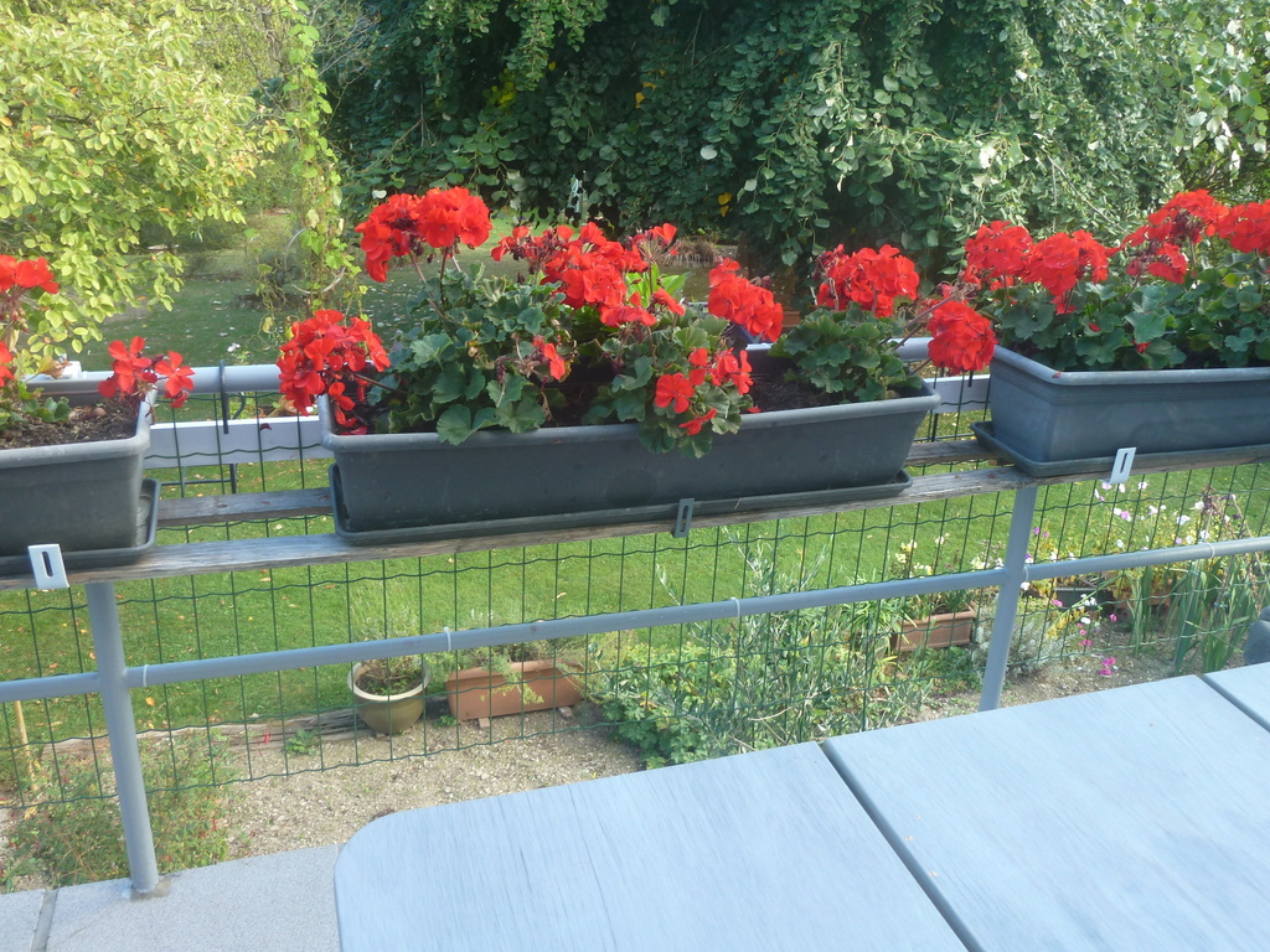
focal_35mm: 30
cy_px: 476
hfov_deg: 60.0
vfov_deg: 46.8
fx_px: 1101
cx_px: 635
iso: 100
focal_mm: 5
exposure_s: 1/30
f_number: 3.4
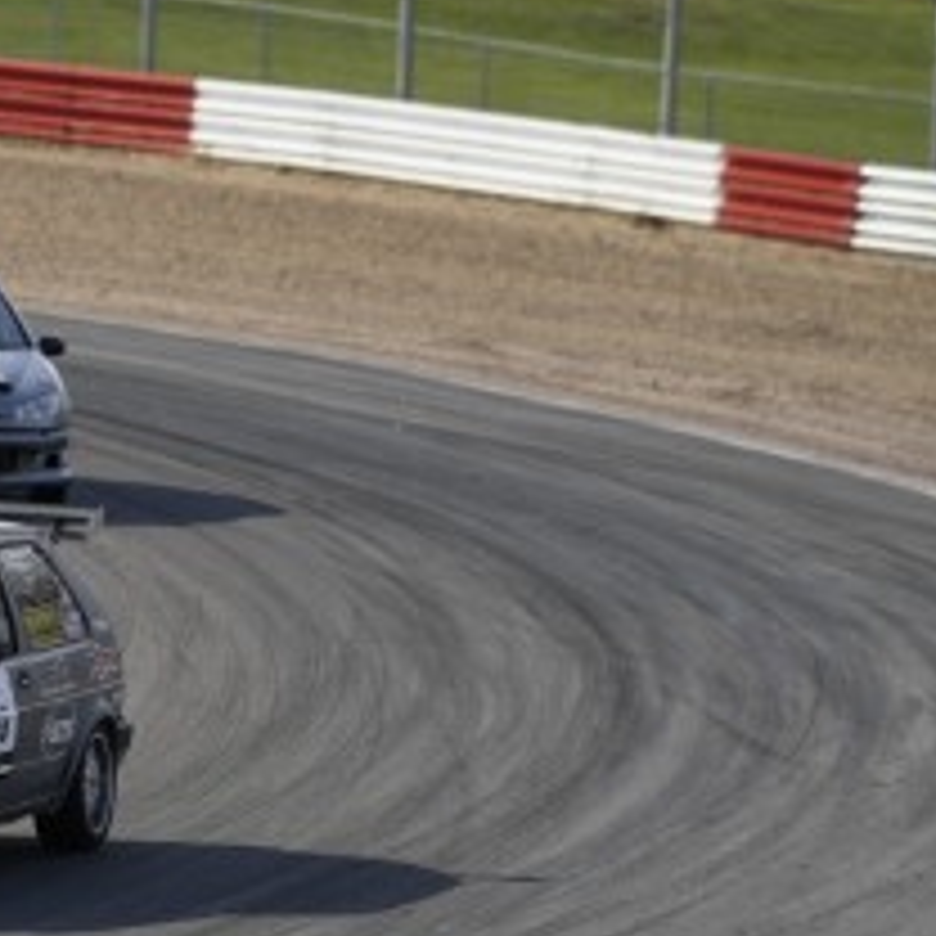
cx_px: -148
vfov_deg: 4.7
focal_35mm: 376
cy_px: 605
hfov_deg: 4.6
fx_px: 11502
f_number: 4
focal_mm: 184
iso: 250
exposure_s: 1/800
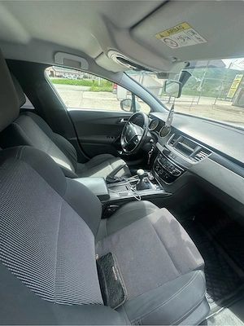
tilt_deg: -32.8
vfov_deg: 102.1
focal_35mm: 14
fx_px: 132
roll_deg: -8.6
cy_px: 163
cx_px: 122
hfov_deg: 85.7
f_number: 2.2
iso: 40
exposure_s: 1/313
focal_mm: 2.22
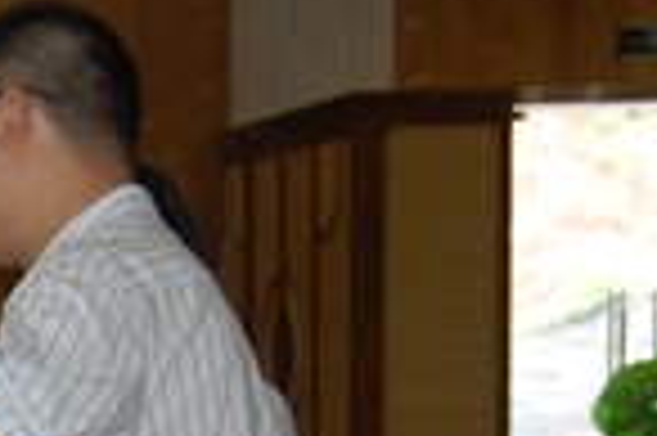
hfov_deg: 13.9
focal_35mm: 134
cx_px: -450
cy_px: 674
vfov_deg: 9.9
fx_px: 2443
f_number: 4.2
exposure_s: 1/60
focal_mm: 26
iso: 400
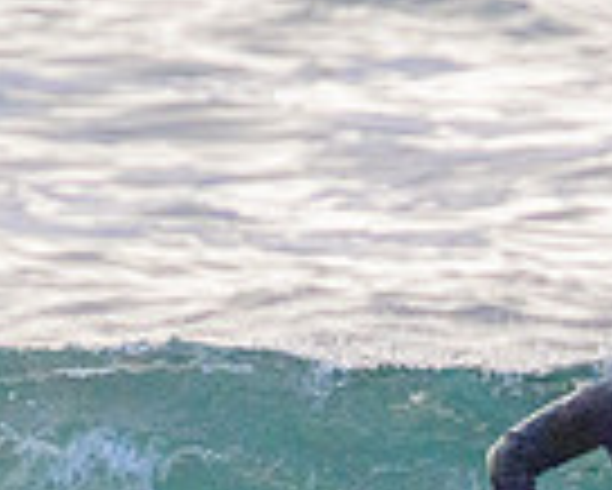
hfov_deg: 0.6
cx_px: 896
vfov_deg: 0.5
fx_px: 57966
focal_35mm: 3198
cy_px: 753
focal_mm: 800
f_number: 11
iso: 3600
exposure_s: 1/2000
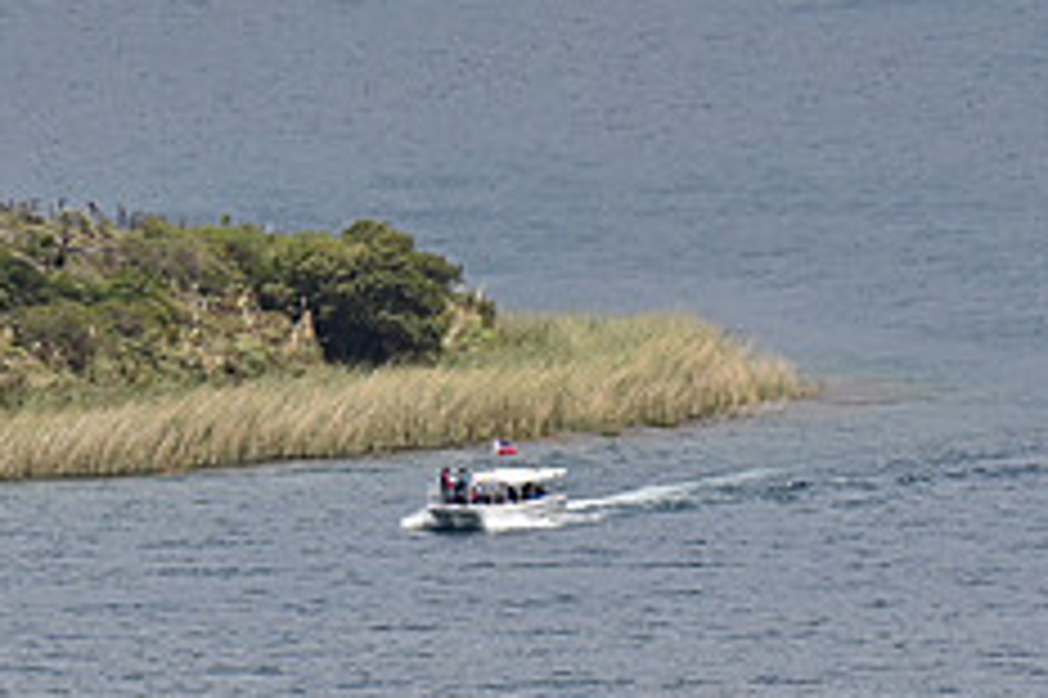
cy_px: 401
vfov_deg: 0.9
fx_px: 43460
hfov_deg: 1.4
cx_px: 576
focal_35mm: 1494
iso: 200
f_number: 13
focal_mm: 600
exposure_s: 1/500
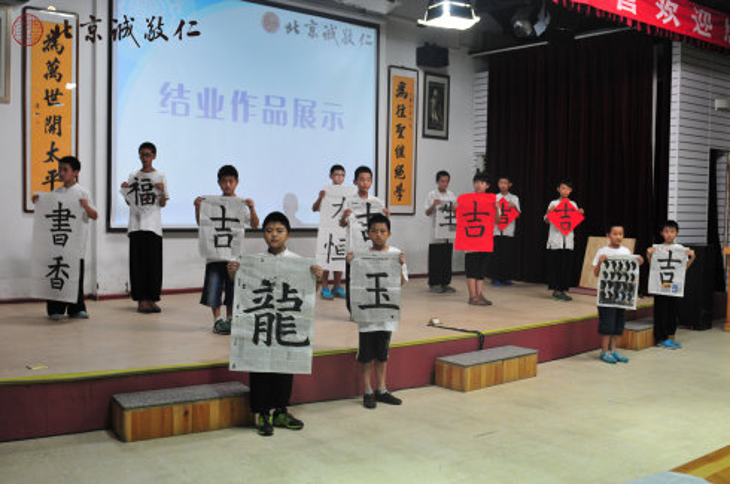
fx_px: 729
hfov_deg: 53.2
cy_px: 242
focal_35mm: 36
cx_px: 365
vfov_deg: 36.8
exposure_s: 1/60
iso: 500
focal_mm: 24
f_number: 4
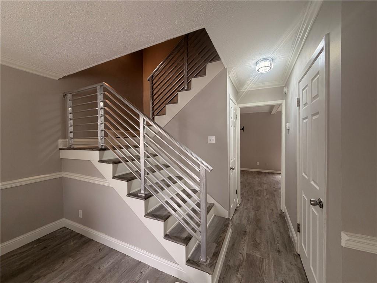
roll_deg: +0.6
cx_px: 188
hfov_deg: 102.1
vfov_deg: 85.7
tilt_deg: -1.6
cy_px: 142
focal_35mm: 14
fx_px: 152
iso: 200
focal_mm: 2.22
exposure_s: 1/60
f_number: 2.2
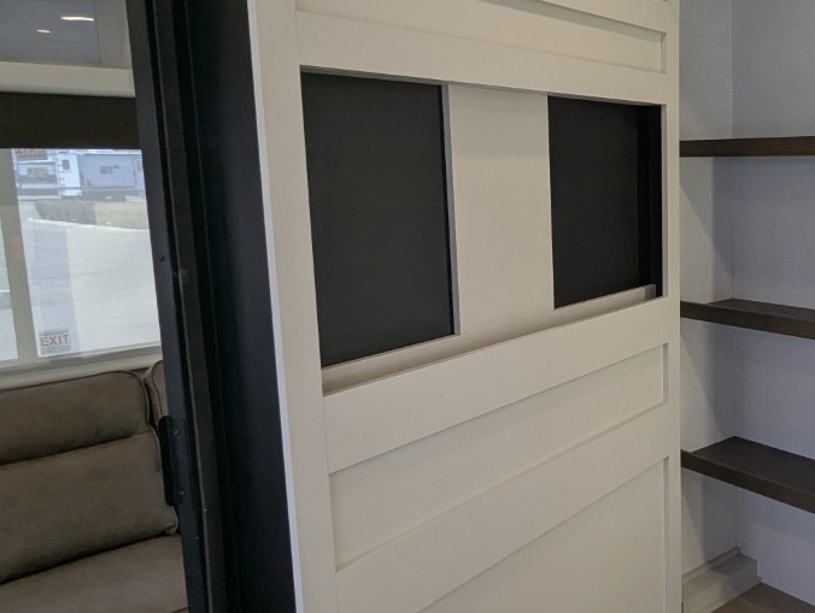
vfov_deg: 43.0
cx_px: 632
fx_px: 778
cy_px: 288
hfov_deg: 52.3
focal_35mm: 33
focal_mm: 2.35
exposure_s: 1/85.5
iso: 59
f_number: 2.2
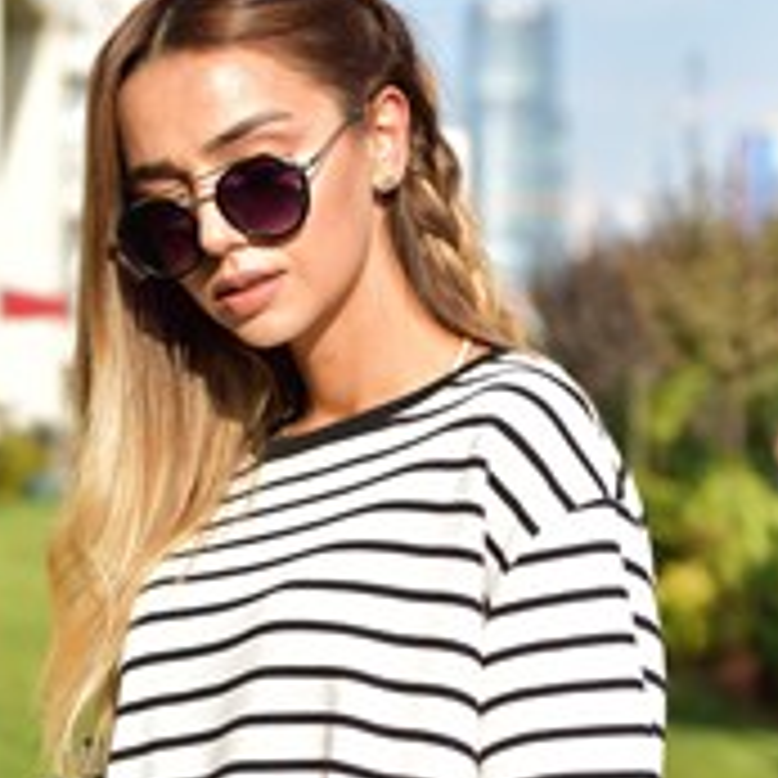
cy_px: 760
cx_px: 252
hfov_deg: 15.3
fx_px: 2899
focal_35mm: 114
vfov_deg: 15.0
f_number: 3.2
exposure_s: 1/8000
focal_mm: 50
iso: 800
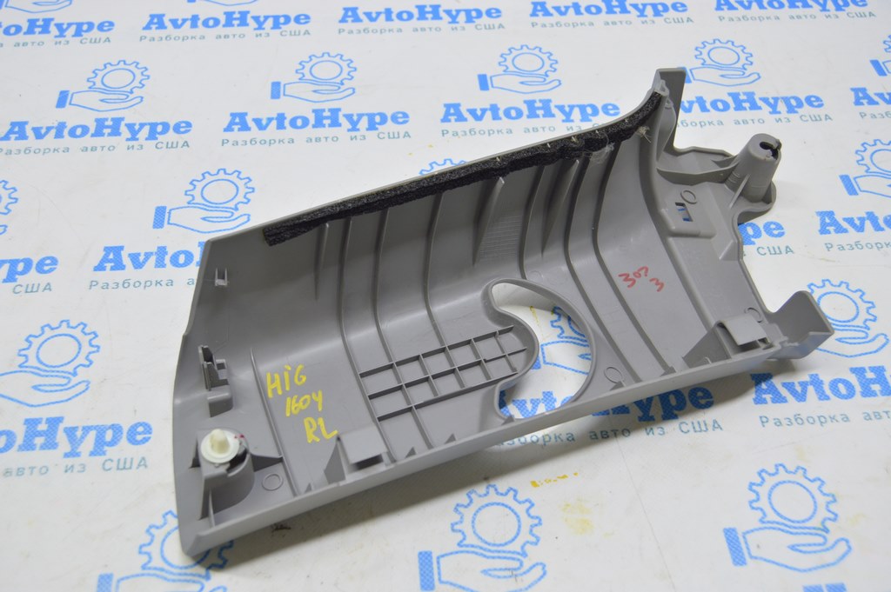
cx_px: 446
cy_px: 296
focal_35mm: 39
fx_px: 964
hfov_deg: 49.6
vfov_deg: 34.2
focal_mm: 26
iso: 400
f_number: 5.6
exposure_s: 1/20
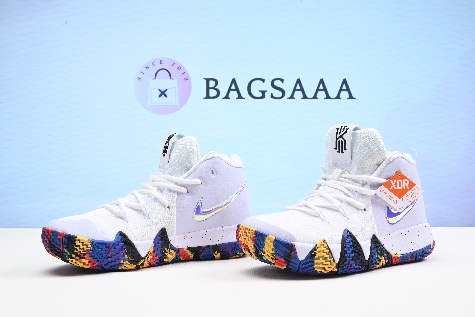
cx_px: 238
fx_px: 528
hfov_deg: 48.4
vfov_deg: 33.4
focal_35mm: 40
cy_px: 158
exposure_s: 1/2
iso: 100
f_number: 16
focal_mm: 40
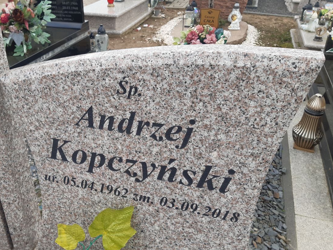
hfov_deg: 54.9
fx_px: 317
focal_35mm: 33
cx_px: 131
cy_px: 131
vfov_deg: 42.9
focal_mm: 3.92
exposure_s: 1/338
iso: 40
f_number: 1.7
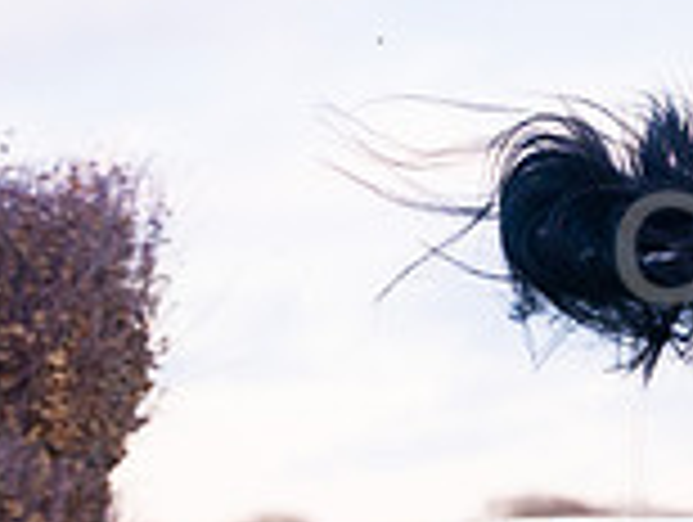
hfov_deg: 5.2
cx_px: 1033
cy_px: 558
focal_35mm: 377
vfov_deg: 3.9
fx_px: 7559
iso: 1250
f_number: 3.5
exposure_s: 1/1000
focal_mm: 92
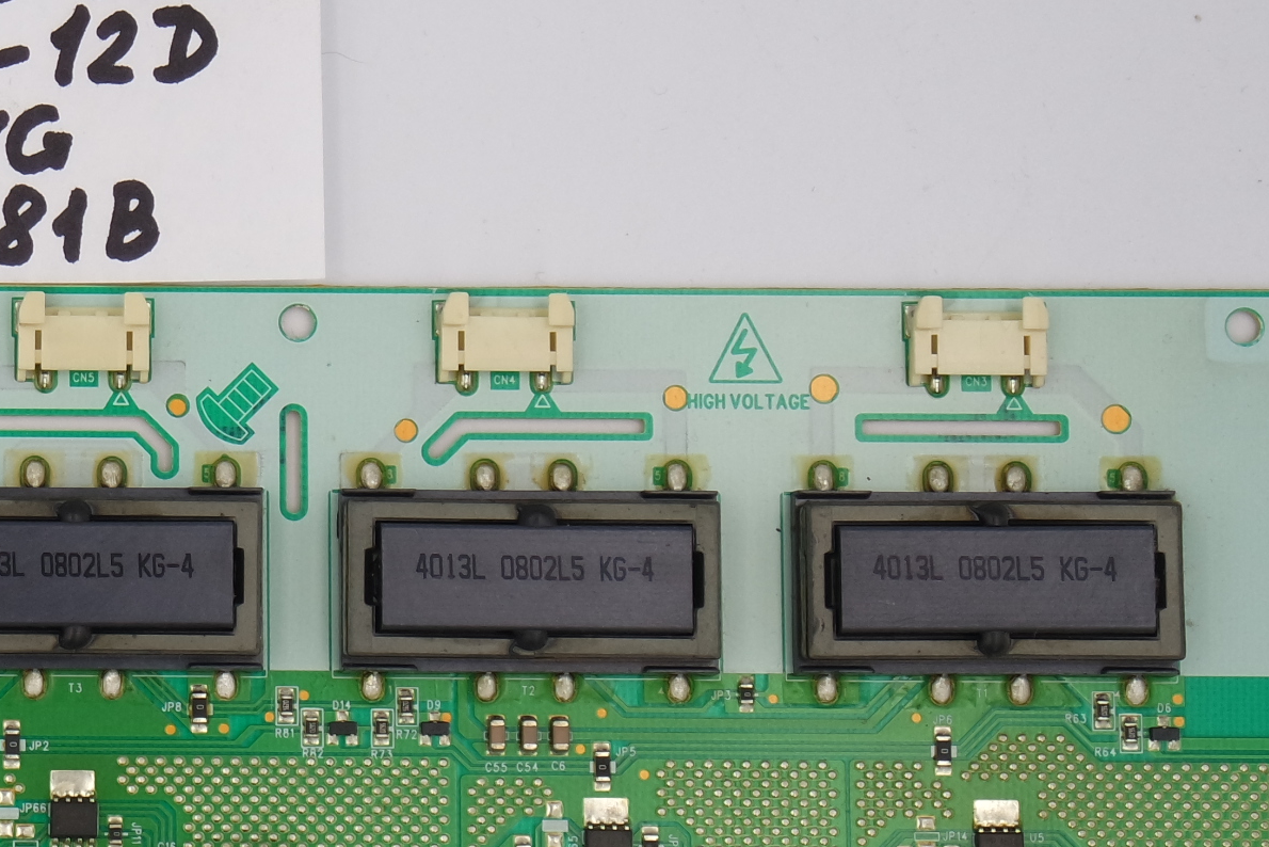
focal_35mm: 135
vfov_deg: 10.2
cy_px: 444
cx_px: -170
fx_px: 4760
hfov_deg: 14.8
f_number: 5
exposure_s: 1/125
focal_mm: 20
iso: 160
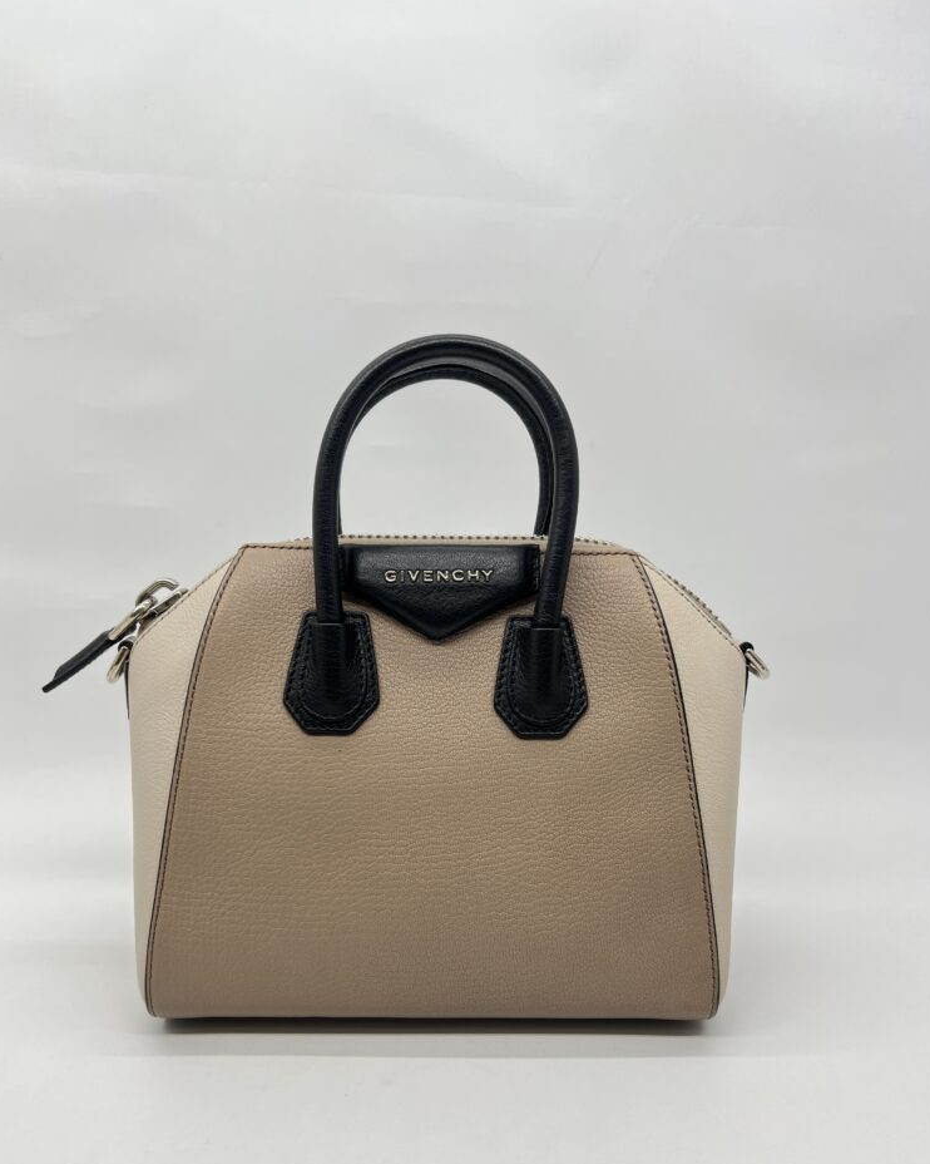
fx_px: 964
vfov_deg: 62.1
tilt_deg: -9.3
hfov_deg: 51.5
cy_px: 631
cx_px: 455
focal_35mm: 28
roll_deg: -0.9
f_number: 1.5
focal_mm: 5.7
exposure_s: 1/107
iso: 32
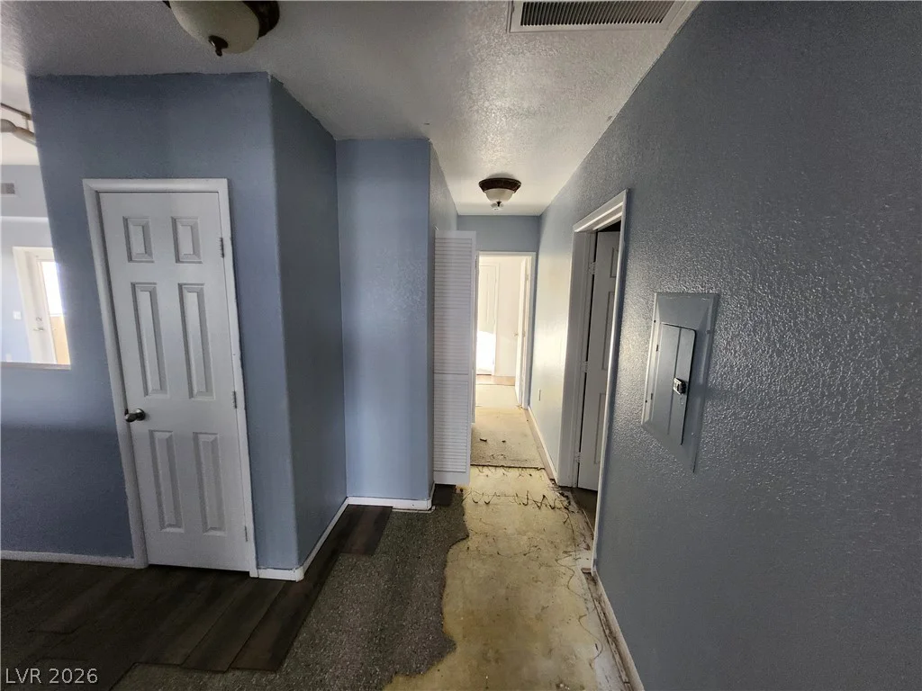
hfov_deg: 106.2
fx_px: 346
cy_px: 346
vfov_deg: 89.9
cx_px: 461
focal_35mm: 13
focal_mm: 1.74
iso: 400
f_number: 2.2
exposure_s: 1/30
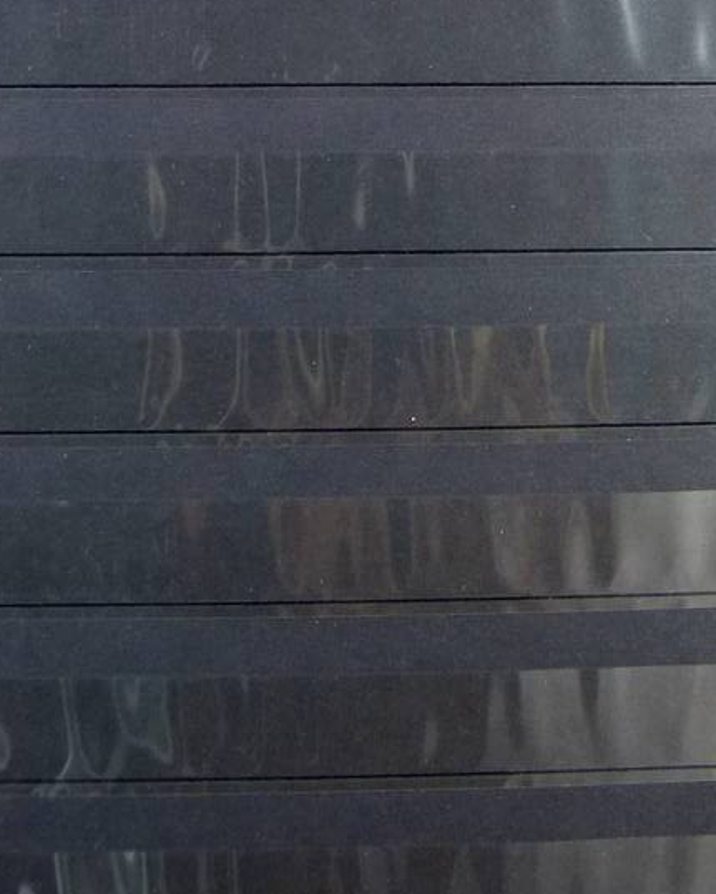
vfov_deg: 28.3
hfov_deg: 23.3
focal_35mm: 65
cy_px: 135
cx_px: 507
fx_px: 1720
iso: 200
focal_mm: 6.3
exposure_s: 1/60
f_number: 3.1
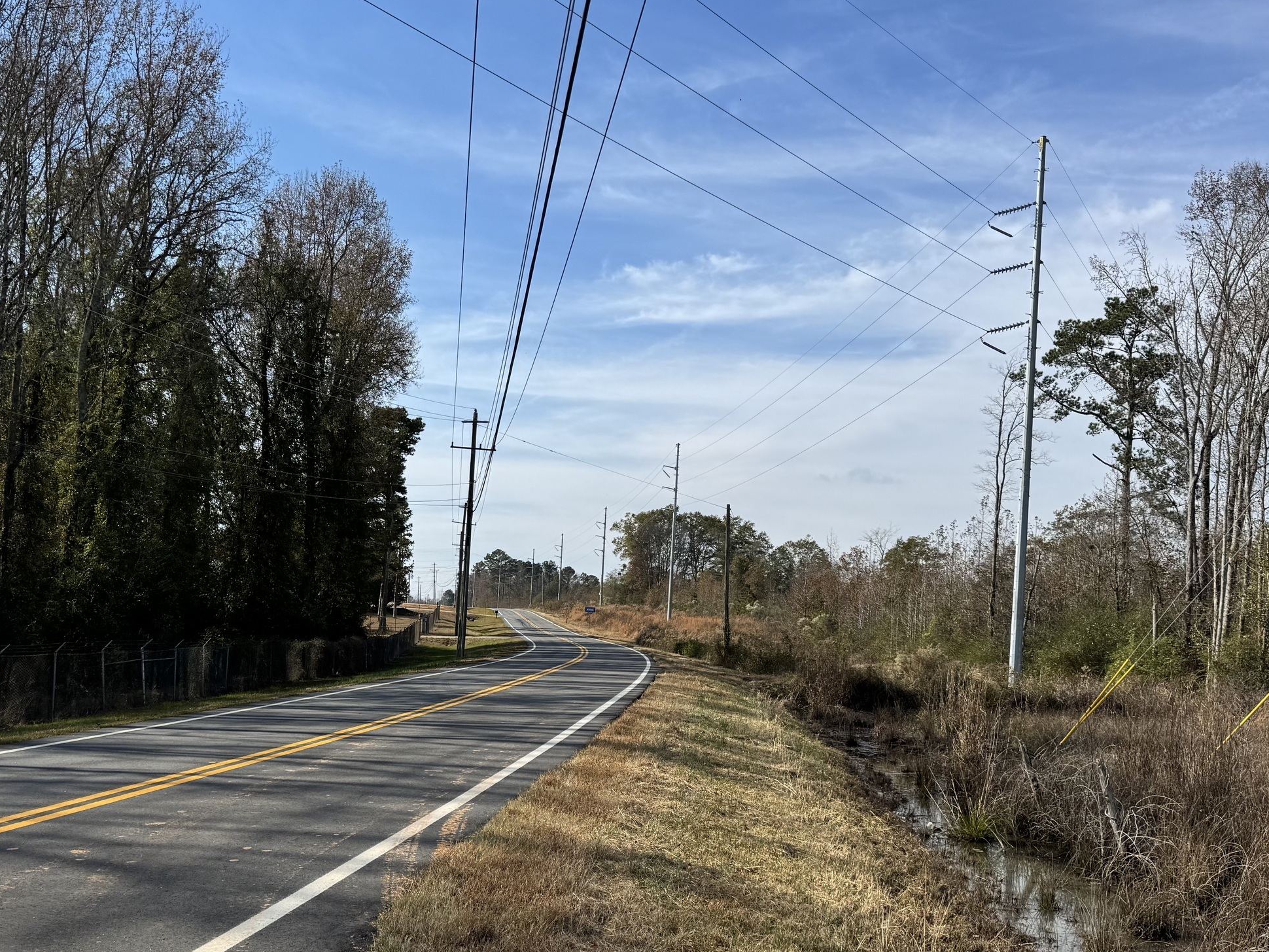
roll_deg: -2.9
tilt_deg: +0.9
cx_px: 478
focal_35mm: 38
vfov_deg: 37.5
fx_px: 1393
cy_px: 582
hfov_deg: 48.5
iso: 80
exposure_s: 1/4950
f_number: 1.78
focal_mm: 6.76
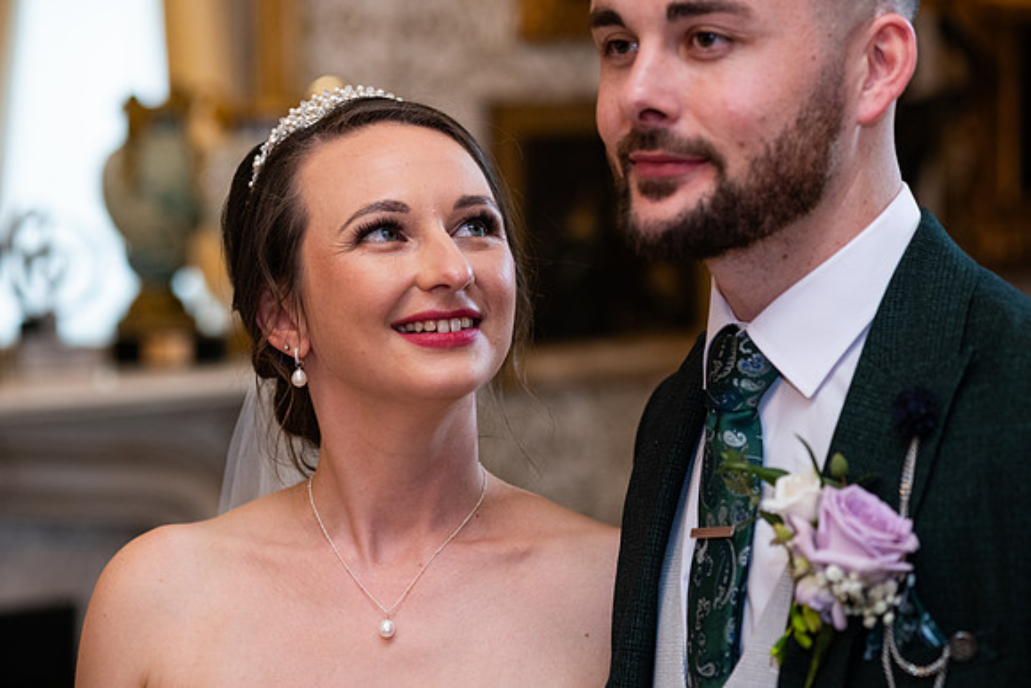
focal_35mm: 100
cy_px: 344
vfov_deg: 13.7
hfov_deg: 20.4
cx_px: 516
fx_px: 2864
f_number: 3.5
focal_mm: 100
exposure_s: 1/160
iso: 800
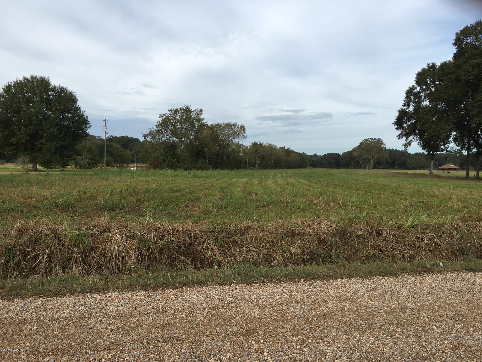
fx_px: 404
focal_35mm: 29
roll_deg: -0.7
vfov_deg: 48.2
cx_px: 241
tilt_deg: +0.0
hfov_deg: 61.7
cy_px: 181
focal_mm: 4.15
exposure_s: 1/974
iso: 25
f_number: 2.2
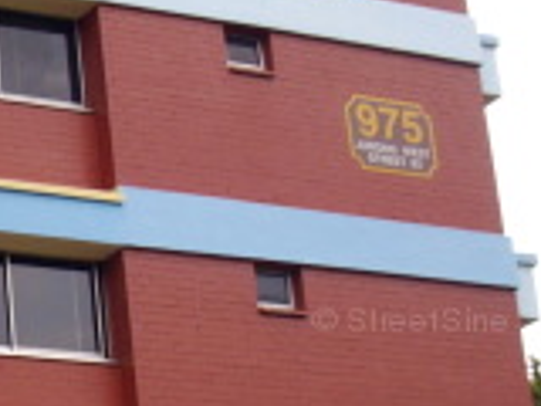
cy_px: 325
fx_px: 1985
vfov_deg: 11.6
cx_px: -112
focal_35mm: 127
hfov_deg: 15.0
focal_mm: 6.2
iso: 80
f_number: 5.6
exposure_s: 1/125
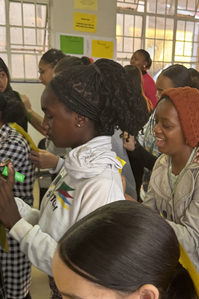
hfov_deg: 25.2
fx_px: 431
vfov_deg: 37.9
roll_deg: -2.4
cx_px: 177
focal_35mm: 52
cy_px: 193
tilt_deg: -18.9
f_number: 1.78
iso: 250
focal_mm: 6.76
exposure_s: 1/50
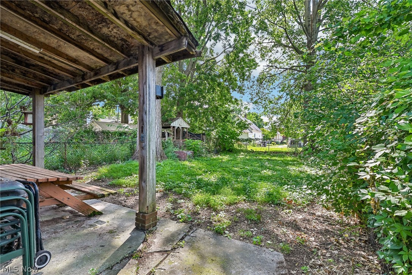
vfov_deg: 73.7
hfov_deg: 96.8
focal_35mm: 16
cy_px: 138
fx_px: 183
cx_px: 206
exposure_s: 1/250
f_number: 7.1
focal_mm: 16
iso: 400
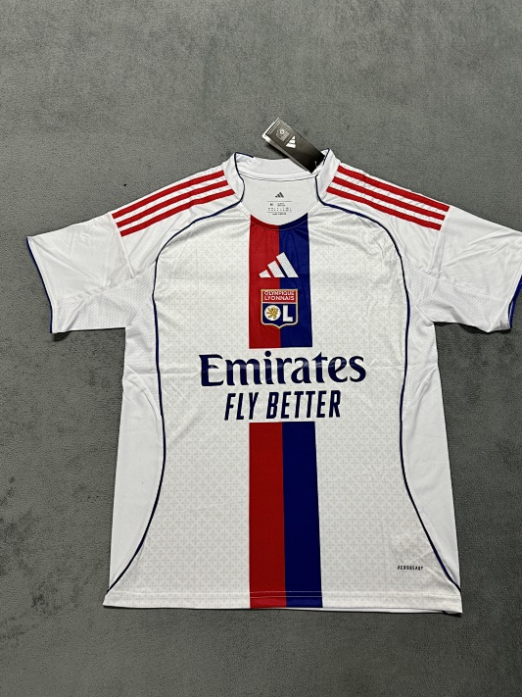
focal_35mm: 27
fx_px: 543
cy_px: 321
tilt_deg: -77.5
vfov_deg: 65.2
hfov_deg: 51.3
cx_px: 281
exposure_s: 1/100
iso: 200
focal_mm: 6.76
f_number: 1.78
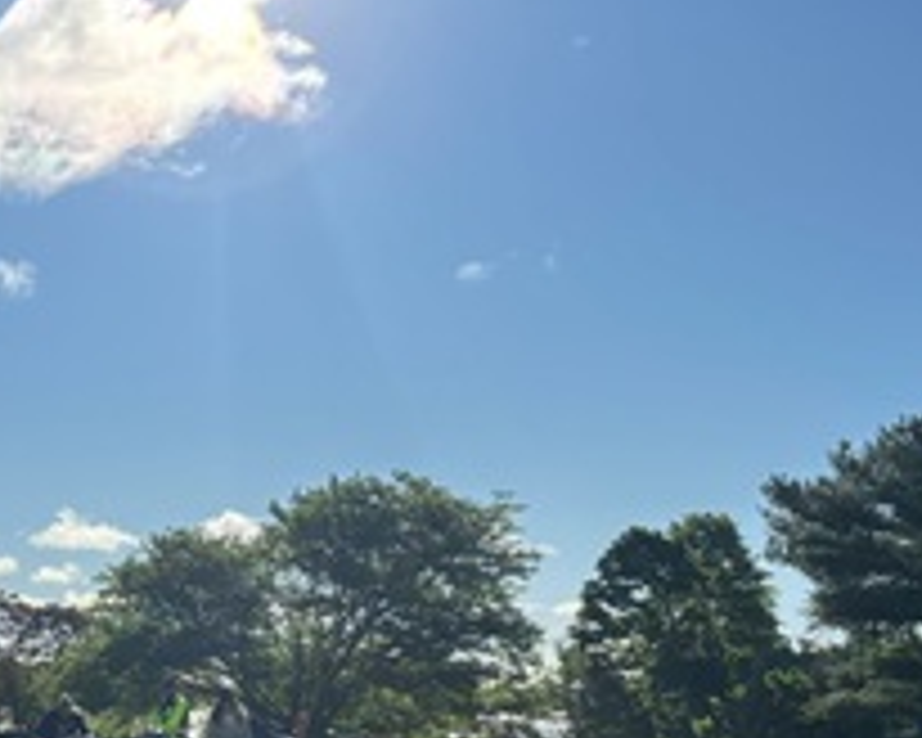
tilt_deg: +0.4
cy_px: 632
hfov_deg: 26.4
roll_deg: -0.8
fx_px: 1856
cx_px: -9
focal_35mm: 68
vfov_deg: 22.1
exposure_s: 1/7194
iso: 50
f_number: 1.6
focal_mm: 5.96
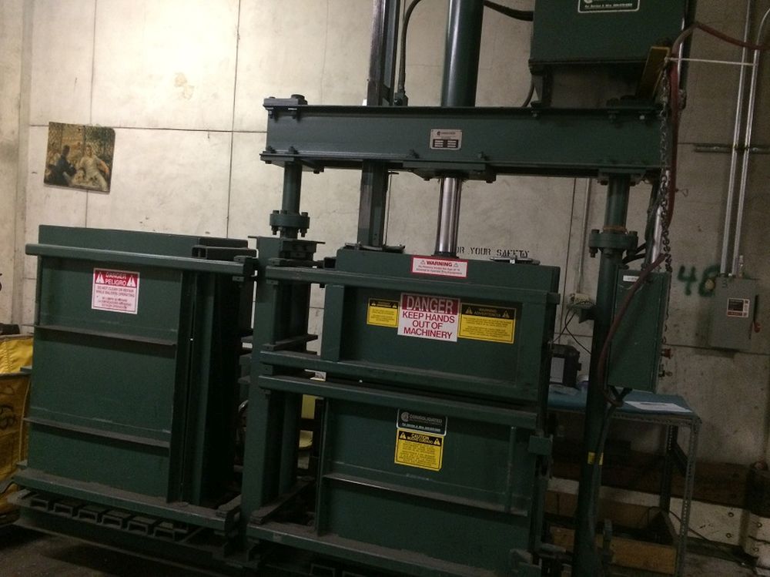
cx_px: 385
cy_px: 288
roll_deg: -2.6
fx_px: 645
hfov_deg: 61.7
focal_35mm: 29
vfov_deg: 48.2
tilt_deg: -3.9
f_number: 2.2
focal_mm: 4.15
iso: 250
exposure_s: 1/15
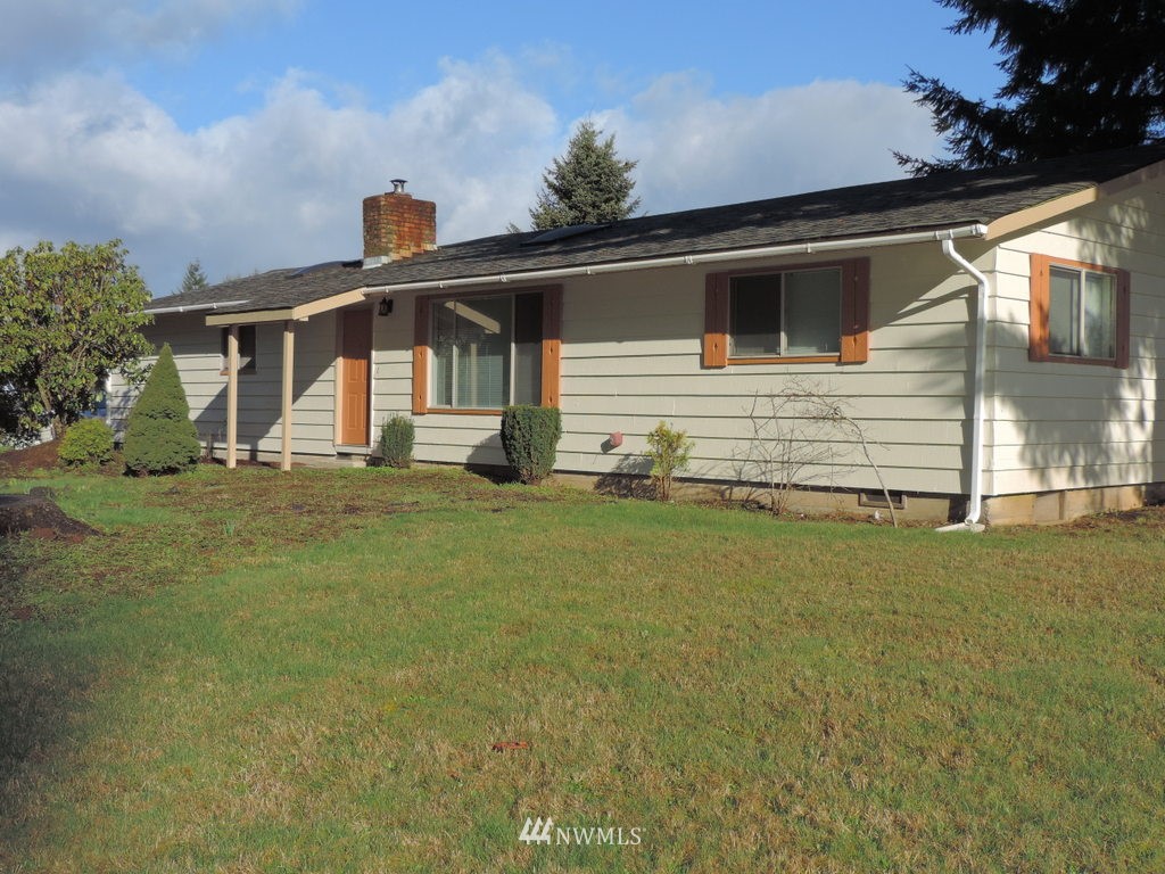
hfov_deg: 46.8
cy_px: 437
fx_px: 1346
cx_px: 582
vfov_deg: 36.0
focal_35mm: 40
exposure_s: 1/1250
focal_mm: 7.1
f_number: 3.3
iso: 90
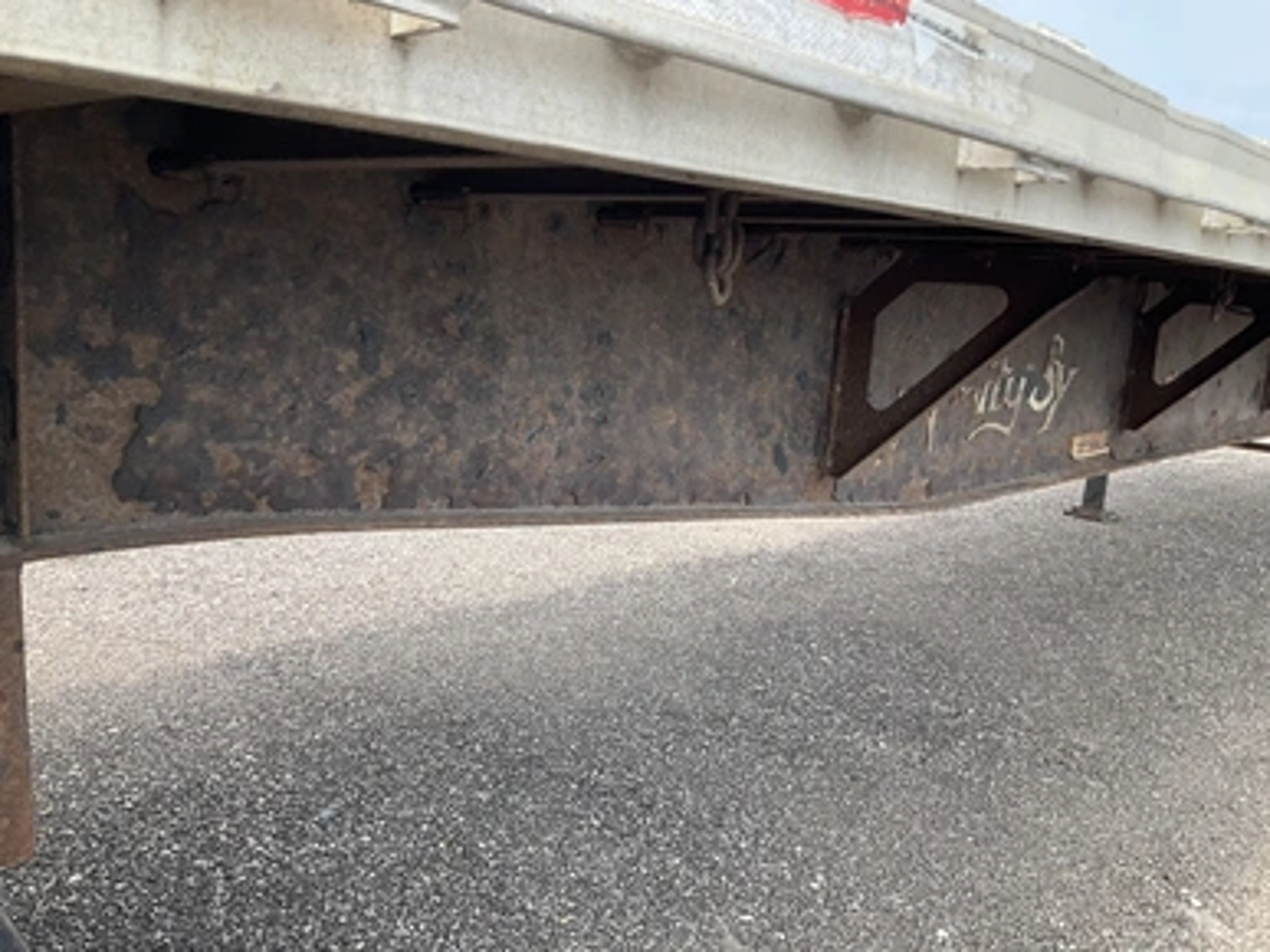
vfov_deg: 46.8
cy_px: 486
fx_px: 1100
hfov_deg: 60.0
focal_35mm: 30
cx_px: 630
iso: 25
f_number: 1.8
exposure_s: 1/375
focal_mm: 3
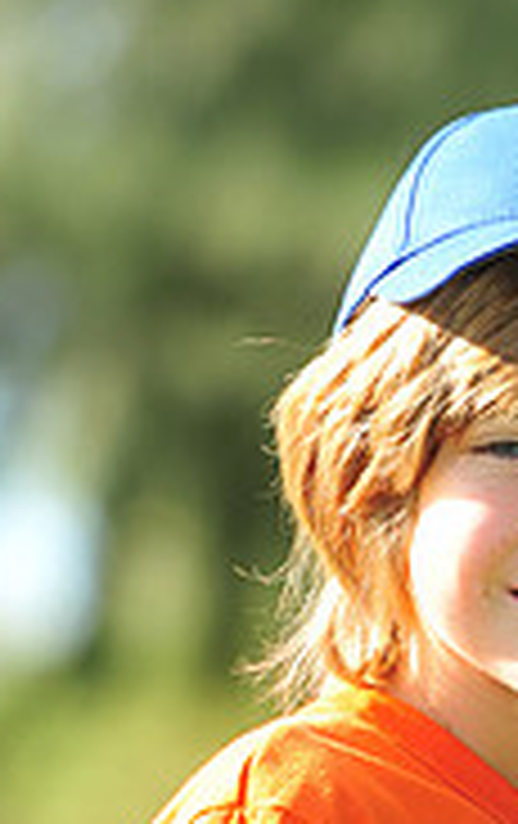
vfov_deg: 3.3
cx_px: 842
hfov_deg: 2.0
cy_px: 1031
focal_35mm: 644
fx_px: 14490
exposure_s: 1/250
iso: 200
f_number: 5.6
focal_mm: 200
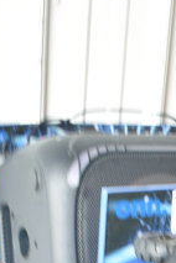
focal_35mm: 116
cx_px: 248
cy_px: 448
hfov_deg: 11.4
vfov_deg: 15.6
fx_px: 851
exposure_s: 1/30
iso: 320
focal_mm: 18
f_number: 3.5
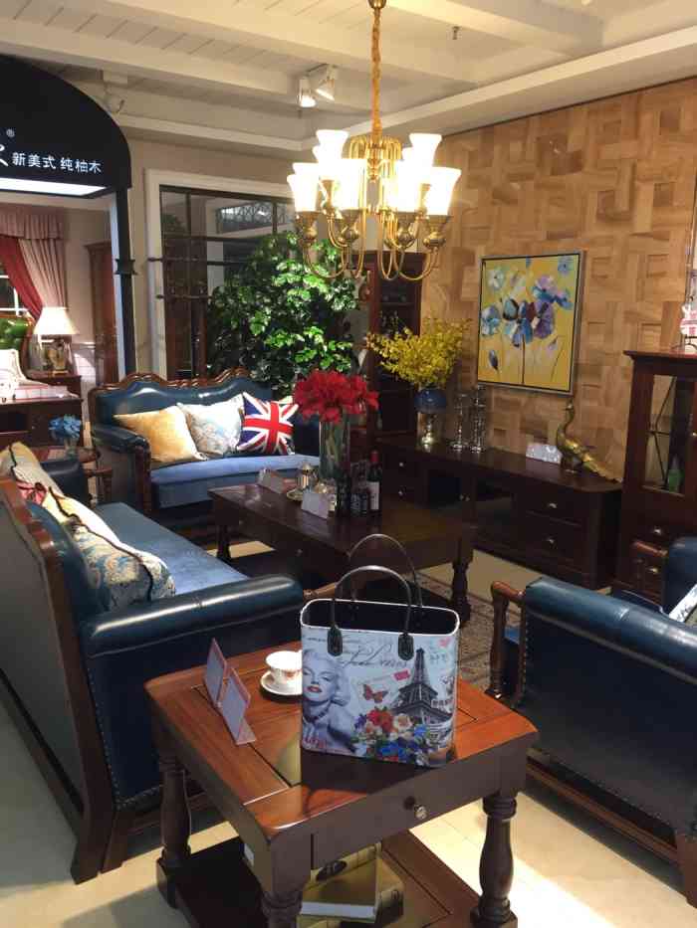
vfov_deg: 61.7
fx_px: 778
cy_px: 464
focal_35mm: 29
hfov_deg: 48.2
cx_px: 348
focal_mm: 4.15
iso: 80
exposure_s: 1/33
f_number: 2.2
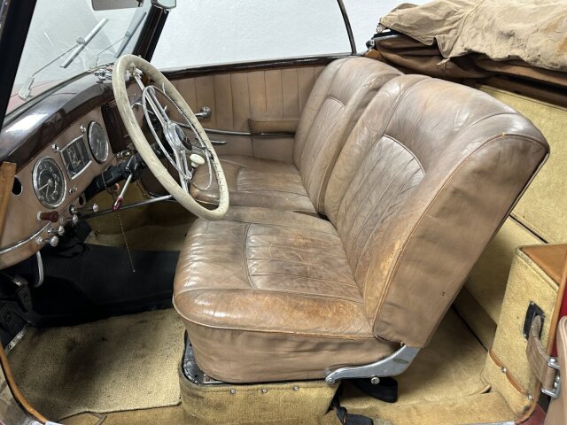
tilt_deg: -28.2
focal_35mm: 24
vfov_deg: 56.8
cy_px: 212
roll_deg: +3.4
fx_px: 393
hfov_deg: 71.6
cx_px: 284
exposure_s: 1/50
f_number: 1.78
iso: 320
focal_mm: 6.86
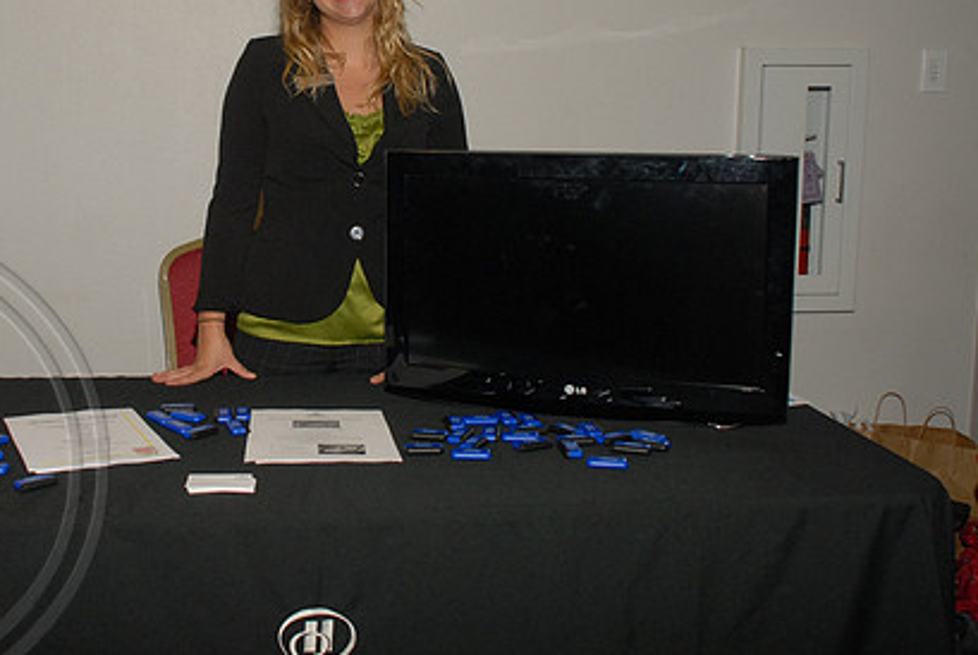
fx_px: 1216
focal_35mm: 45
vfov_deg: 30.0
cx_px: 294
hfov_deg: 42.9
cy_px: 226
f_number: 5.6
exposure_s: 1/125
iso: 500
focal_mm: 21
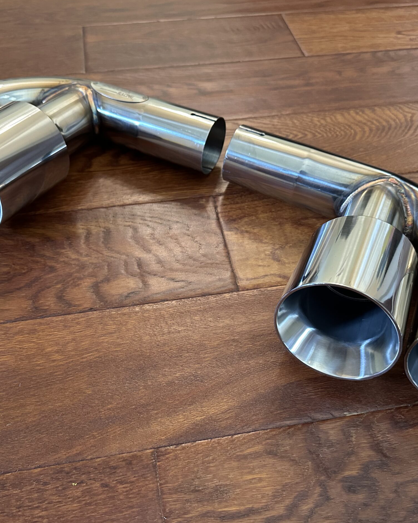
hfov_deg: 45.8
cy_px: 257
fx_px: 495
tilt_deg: -50.5
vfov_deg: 55.7
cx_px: 200
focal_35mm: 32
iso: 500
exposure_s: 1/60
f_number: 1.78
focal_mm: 6.86
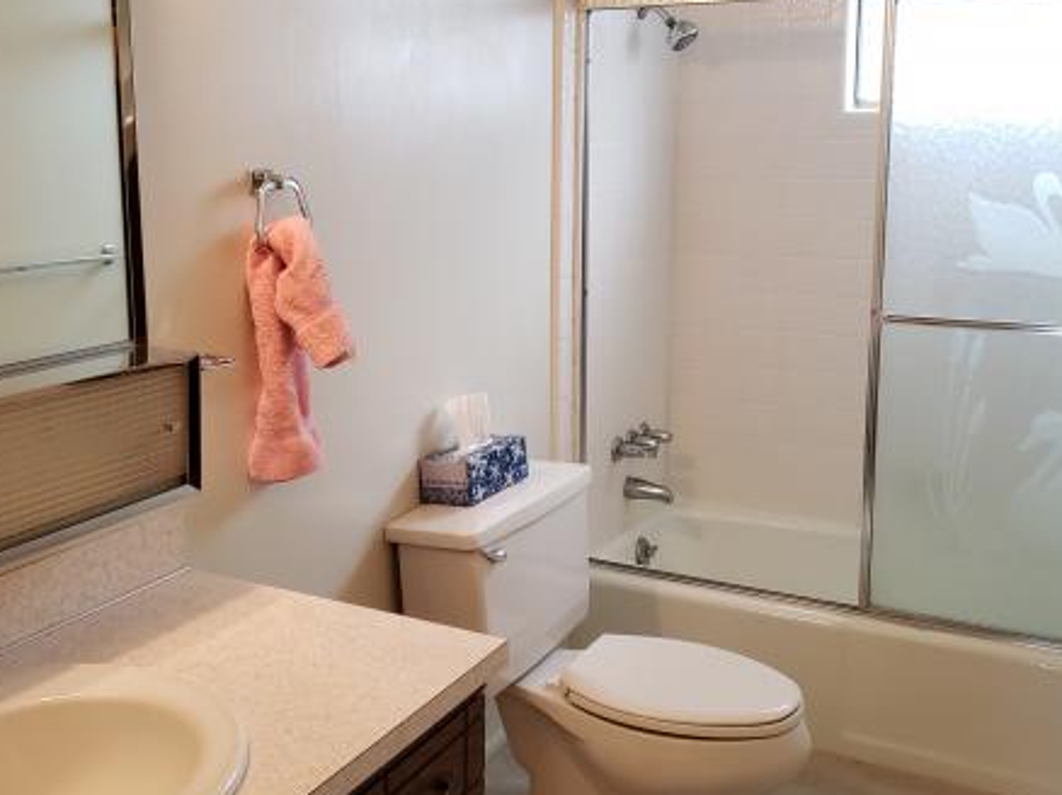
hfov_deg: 48.9
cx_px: 468
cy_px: 337
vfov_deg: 37.6
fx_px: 1165
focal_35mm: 38
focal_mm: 4.3
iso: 250
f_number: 1.5
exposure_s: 1/60
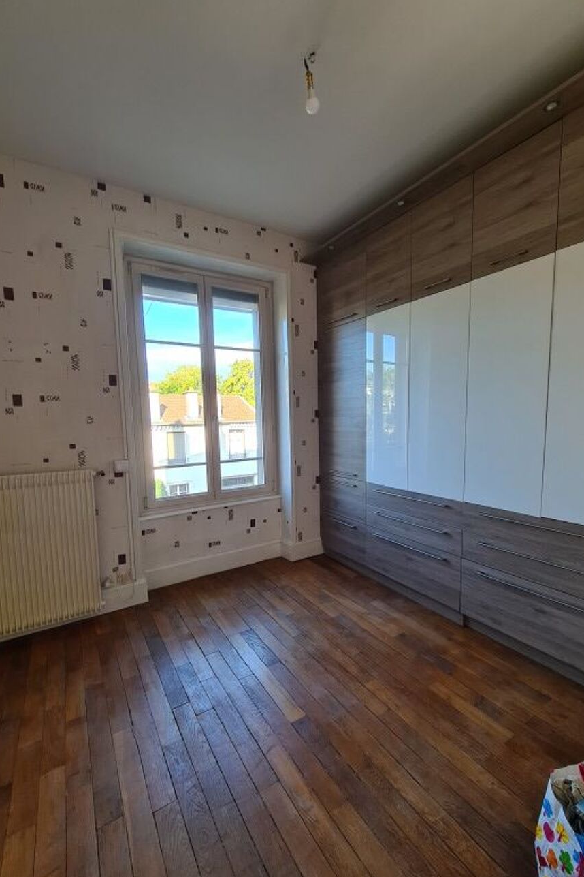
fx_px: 341
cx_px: 310
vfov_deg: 104.2
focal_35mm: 14
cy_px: 452
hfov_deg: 81.1
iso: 64
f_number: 2.2
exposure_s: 1/50
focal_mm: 2.2
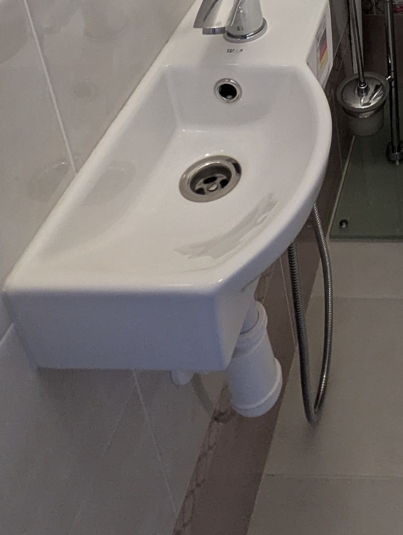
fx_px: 743
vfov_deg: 30.8
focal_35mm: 48
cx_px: 514
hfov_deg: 26.2
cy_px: -163
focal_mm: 2.35
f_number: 2.2
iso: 144
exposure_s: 1/23.8
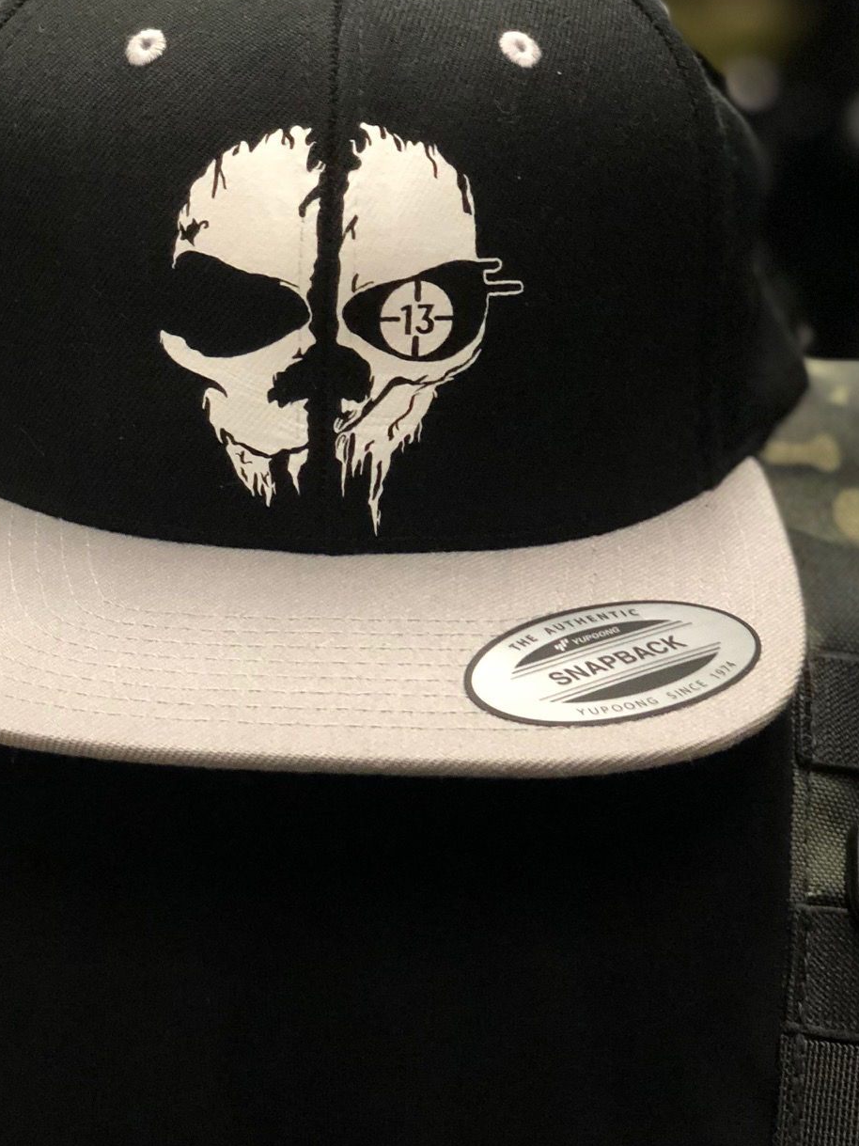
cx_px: 266
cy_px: 713
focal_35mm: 86
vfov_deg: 22.7
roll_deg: +0.4
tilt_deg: -7.9
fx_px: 2846
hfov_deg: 17.1
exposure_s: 1/17
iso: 160
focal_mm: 6
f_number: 2.4
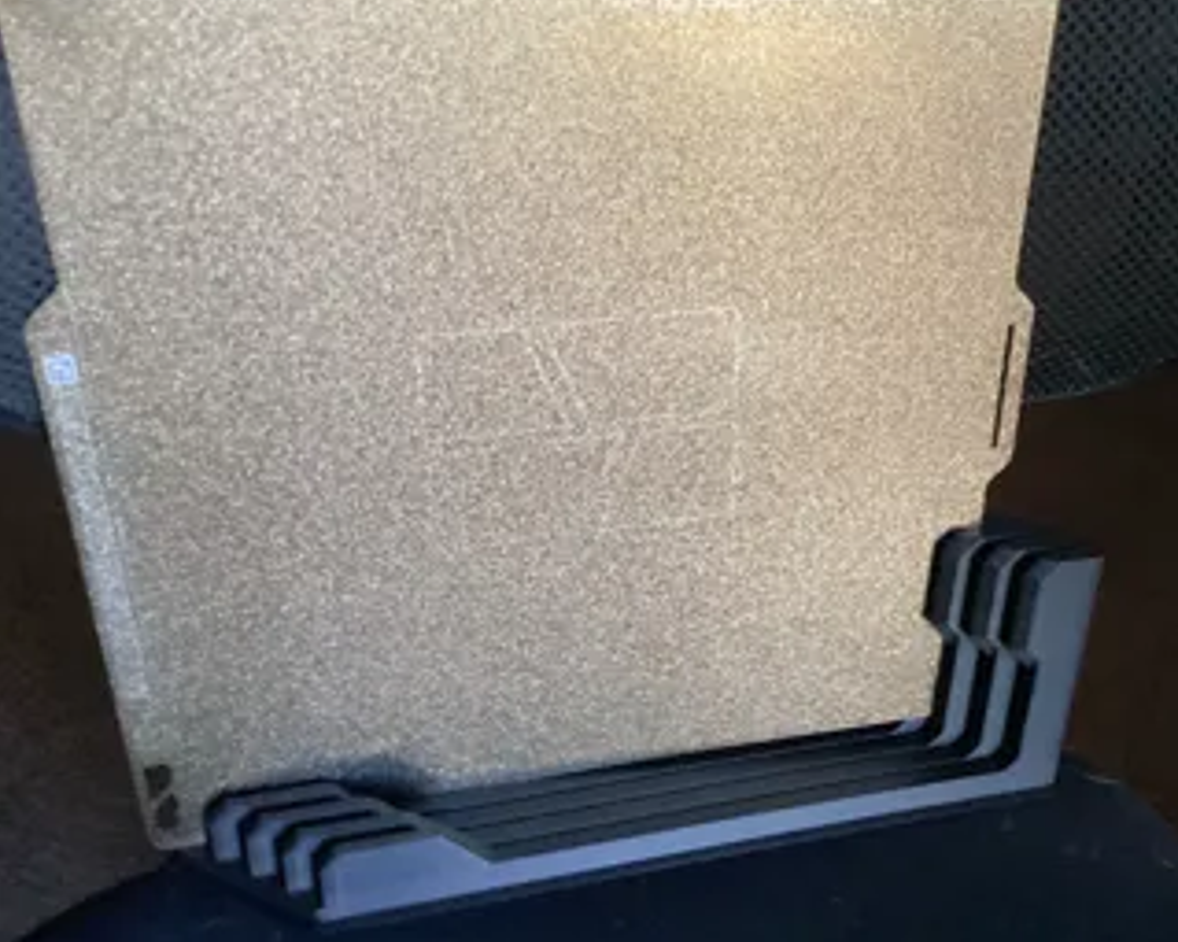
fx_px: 1324
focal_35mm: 38
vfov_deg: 39.1
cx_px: 735
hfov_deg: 47.5
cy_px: 436
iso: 400
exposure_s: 1/40
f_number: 2.4
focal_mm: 3.3
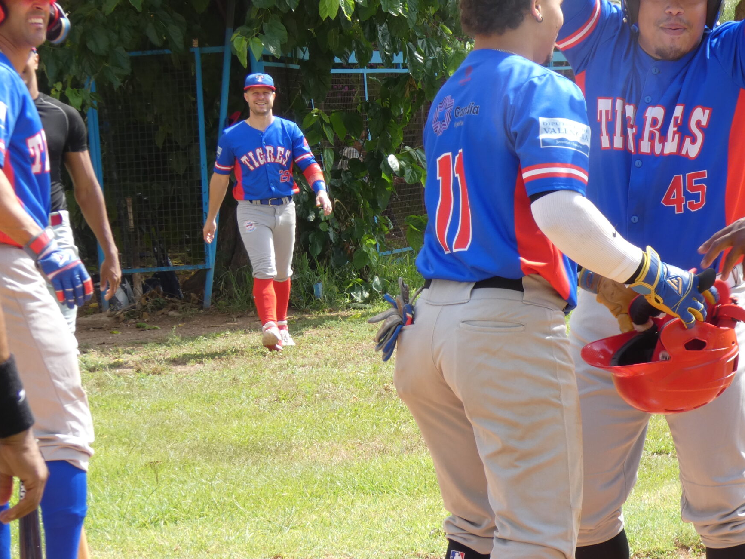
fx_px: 4132
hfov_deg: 10.3
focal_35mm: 192
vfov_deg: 7.7
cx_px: 432
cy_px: 179
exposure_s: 1/125
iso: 80
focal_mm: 23.3
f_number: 5.2
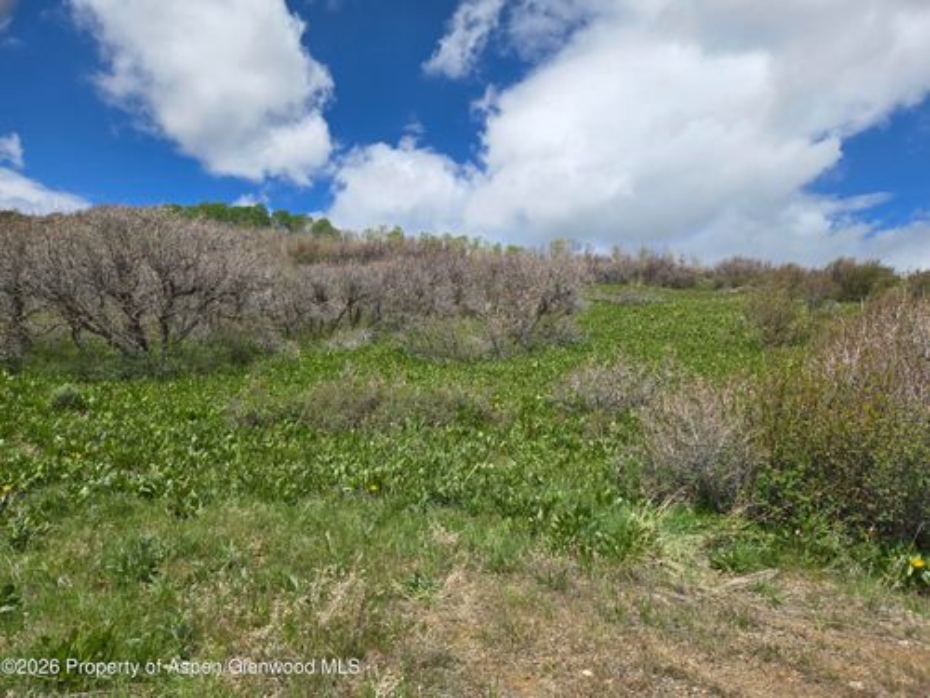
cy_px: 349
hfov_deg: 73.9
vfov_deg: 58.9
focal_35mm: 23
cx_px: 465
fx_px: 618
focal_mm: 5.4
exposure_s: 1/2760
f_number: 1.8
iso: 25
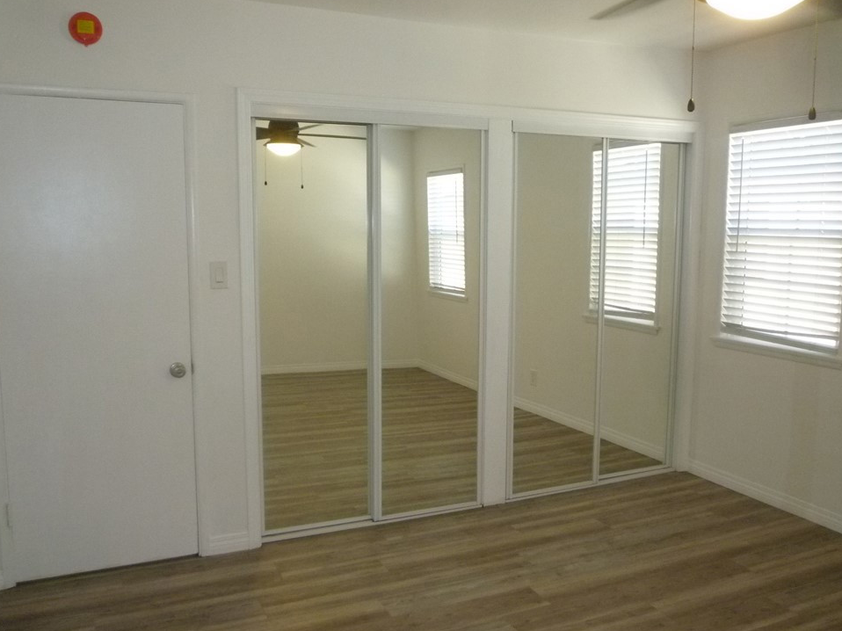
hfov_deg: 58.4
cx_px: 425
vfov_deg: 45.4
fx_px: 754
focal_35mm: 31
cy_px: 327
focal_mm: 5.2
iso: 400
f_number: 3.3
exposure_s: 1/125
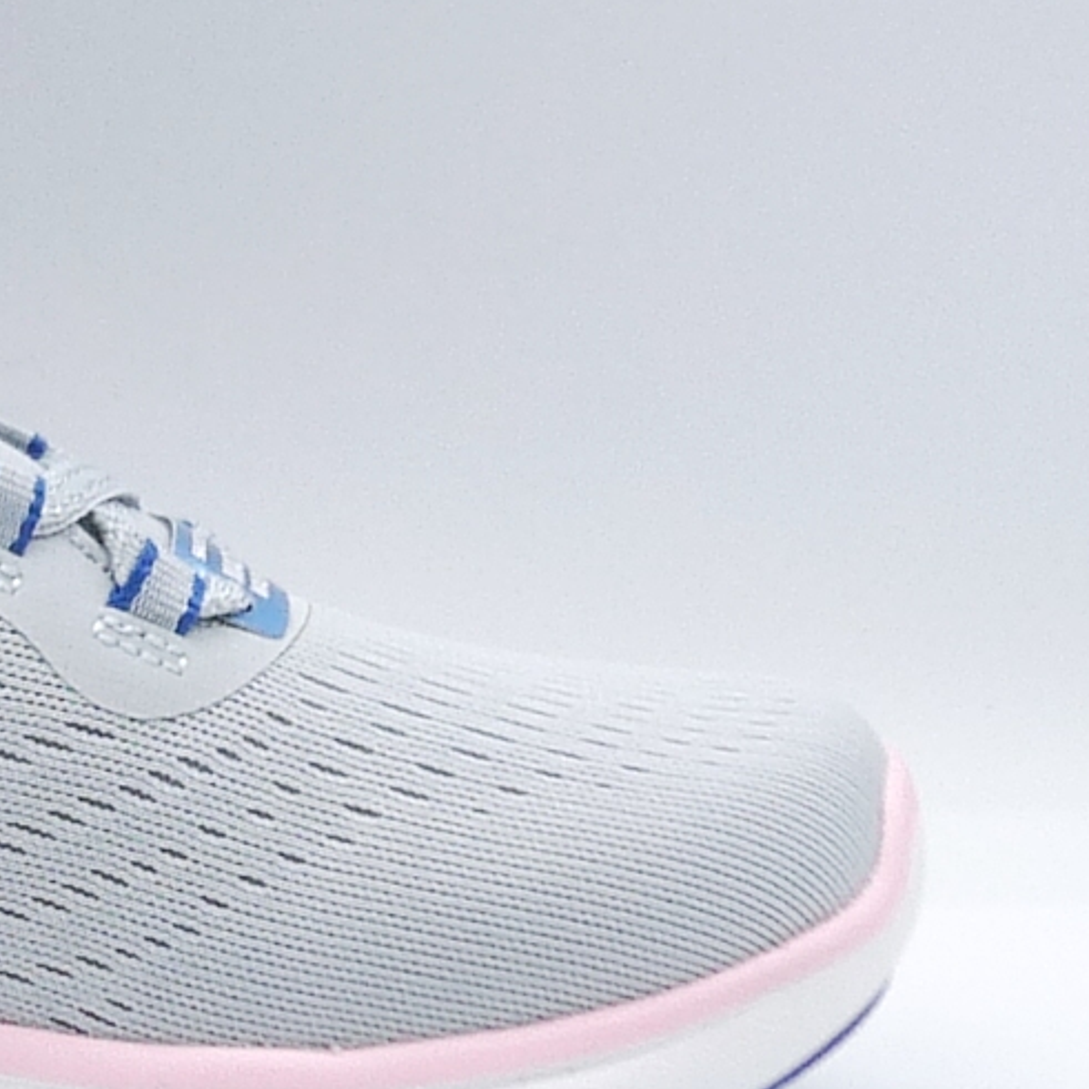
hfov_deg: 11.9
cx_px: -231
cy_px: 767
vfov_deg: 12.1
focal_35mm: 144
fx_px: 5125
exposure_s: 1/200
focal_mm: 5.1
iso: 100
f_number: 4
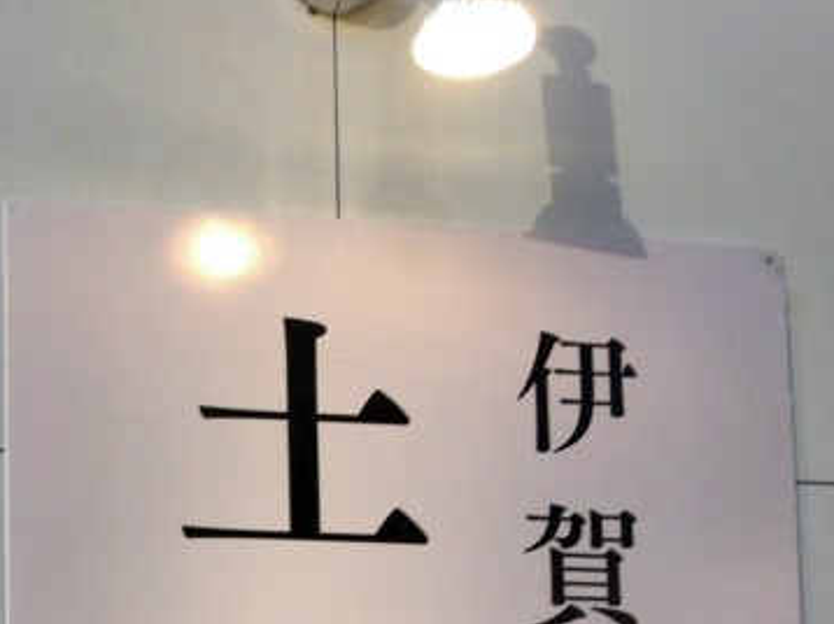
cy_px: 703
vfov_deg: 17.1
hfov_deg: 21.4
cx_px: -247
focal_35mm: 83
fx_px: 1998
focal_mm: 4.15
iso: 50
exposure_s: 1/30
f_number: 2.2
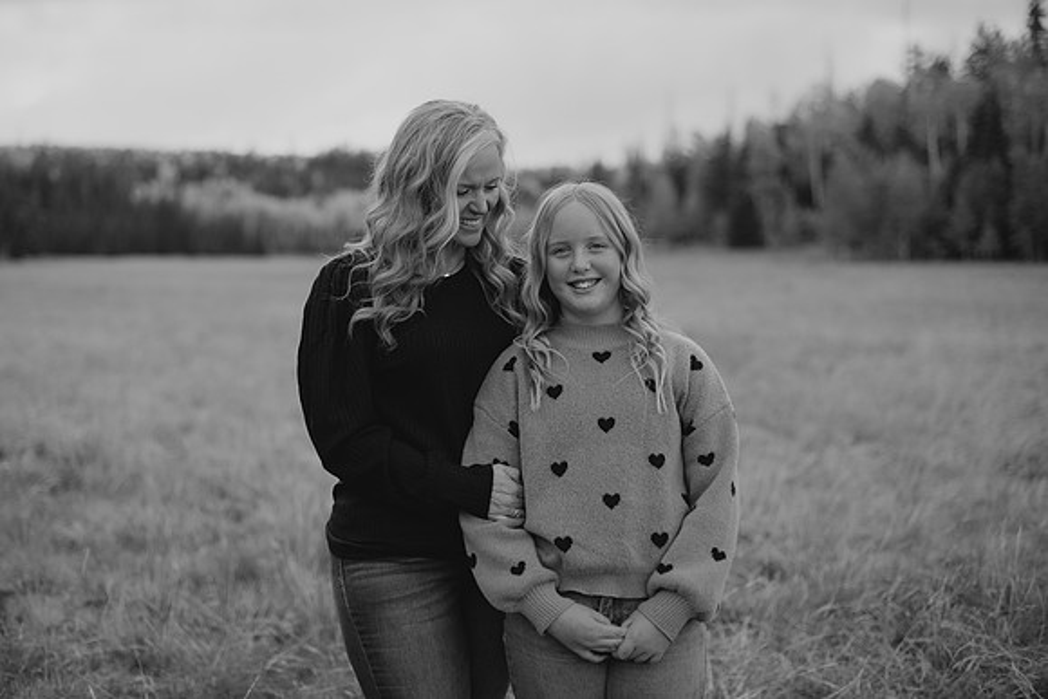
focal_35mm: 56
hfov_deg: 35.8
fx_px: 1623
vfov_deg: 24.3
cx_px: 481
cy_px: 310
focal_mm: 50
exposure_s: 1/640
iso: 160
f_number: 2
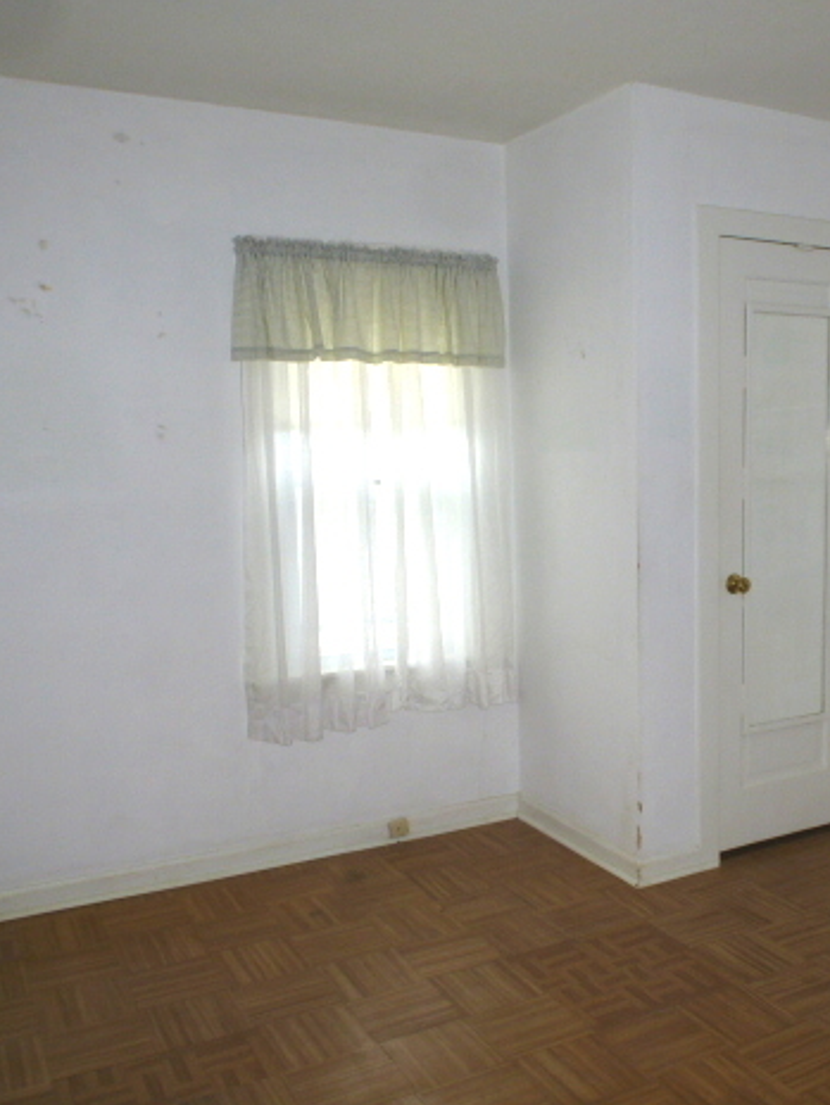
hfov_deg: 42.2
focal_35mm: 33
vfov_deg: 55.3
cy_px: 563
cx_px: 571
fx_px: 1055
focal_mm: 4.3
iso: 100
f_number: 3.3
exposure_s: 1/60
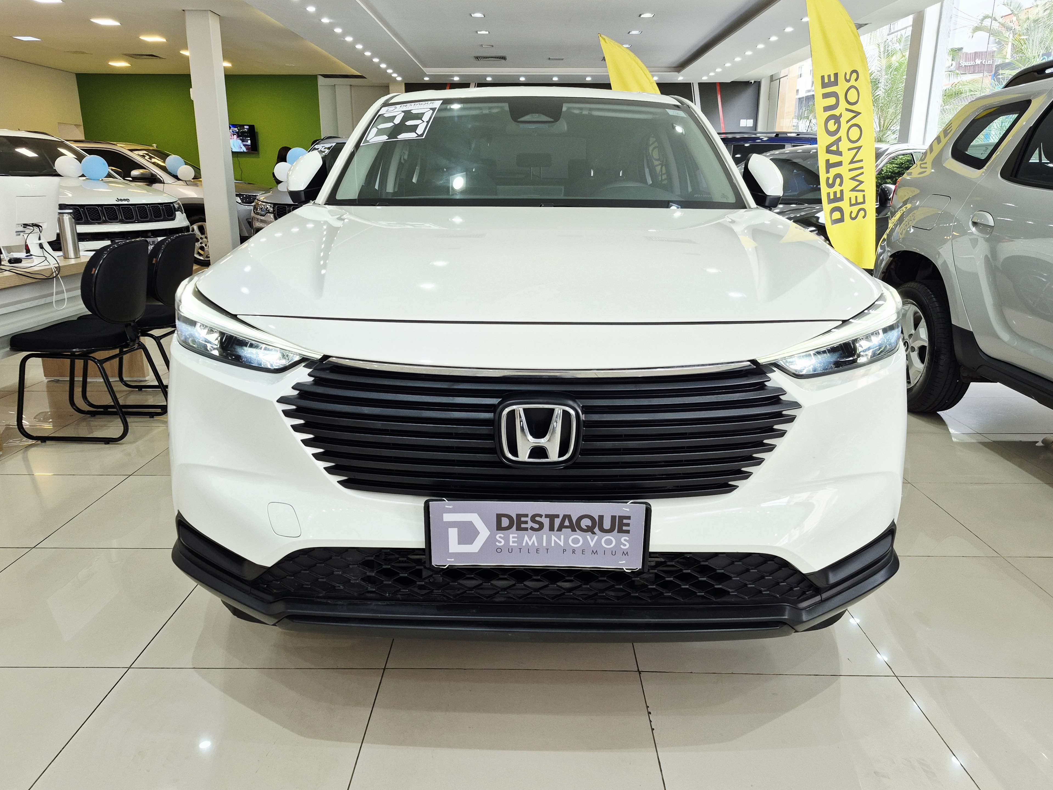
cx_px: 532
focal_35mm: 24
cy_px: 384
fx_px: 730
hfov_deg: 71.6
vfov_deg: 56.8
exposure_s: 1/120
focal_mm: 5.4
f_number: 1.8
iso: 64
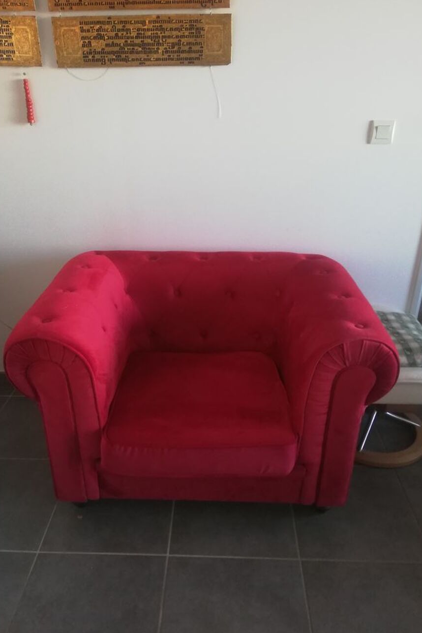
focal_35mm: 28
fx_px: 492
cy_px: 320
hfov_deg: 46.4
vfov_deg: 65.5
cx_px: 203
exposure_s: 1/33.3
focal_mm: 3.81
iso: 320
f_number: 2.2
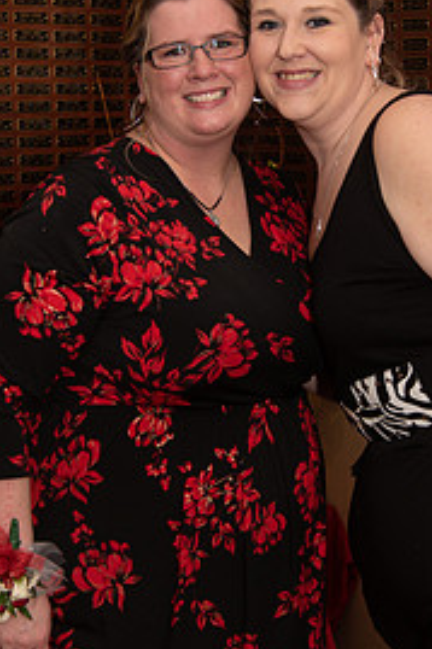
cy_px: 273
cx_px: 302
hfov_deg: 17.6
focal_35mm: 77
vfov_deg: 26.3
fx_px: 1388
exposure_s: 1/200
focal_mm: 46
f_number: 4
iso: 800
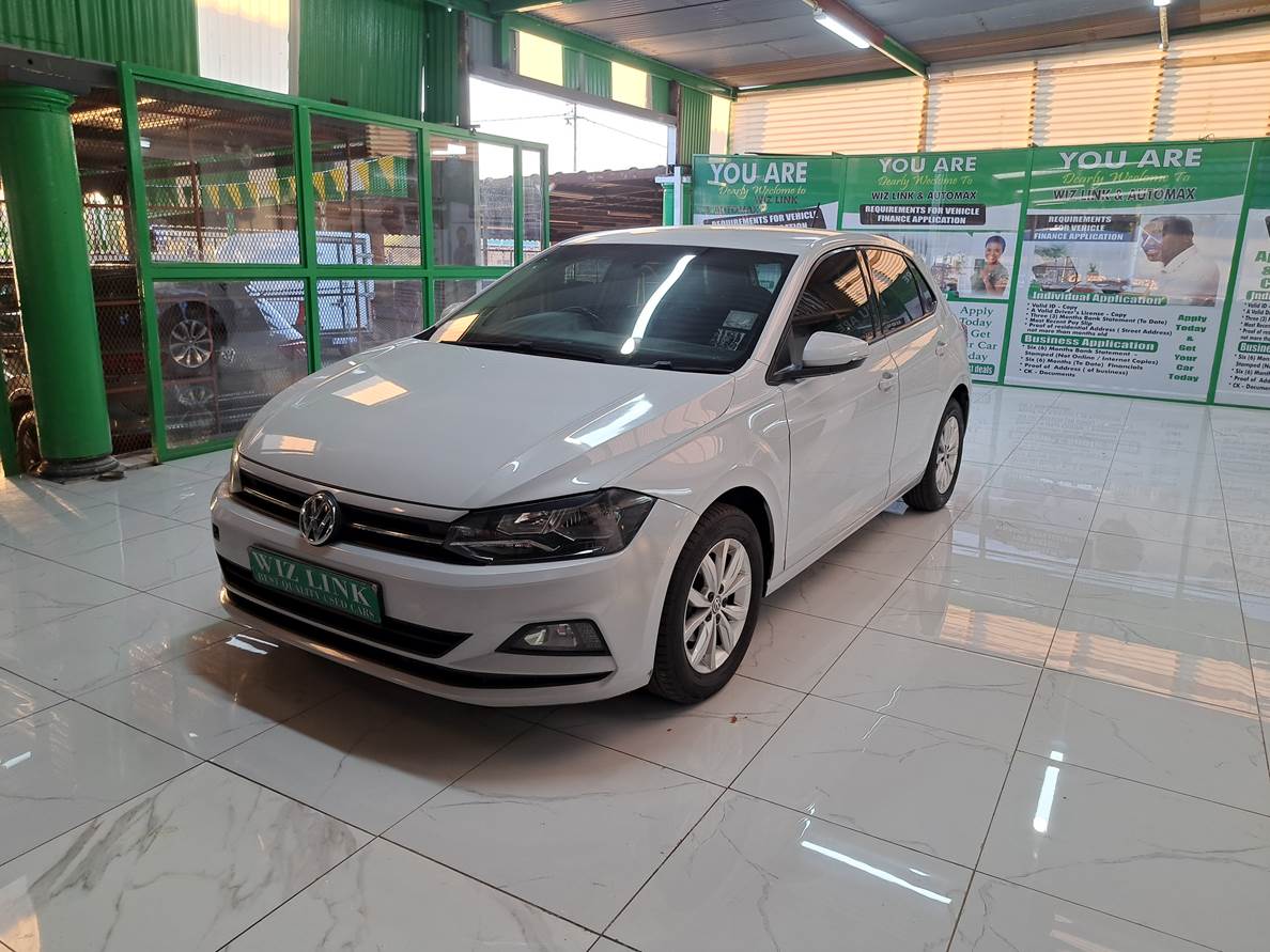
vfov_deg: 56.8
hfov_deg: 71.6
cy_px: 476
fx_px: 881
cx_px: 635
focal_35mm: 24
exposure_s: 1/50
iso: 50
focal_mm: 5.23
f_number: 1.8
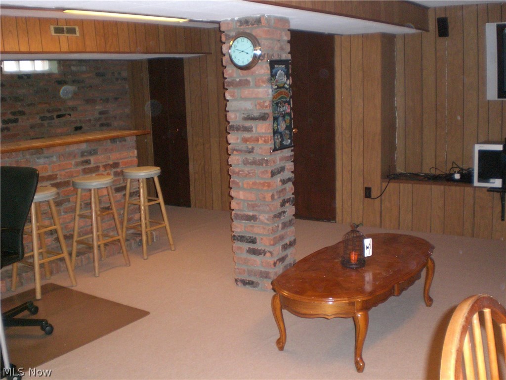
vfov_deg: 37.7
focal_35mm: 38
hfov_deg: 49.0
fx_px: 555
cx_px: 253
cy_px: 190
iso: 200
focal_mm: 6.3
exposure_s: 1/60
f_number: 3.1
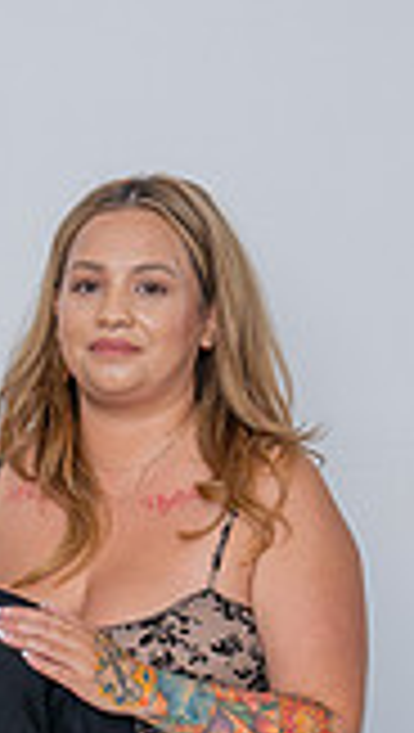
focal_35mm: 173
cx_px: -321
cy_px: 931
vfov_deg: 12.1
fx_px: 3368
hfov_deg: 6.9
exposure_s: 1/125
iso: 320
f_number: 5.6
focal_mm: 40
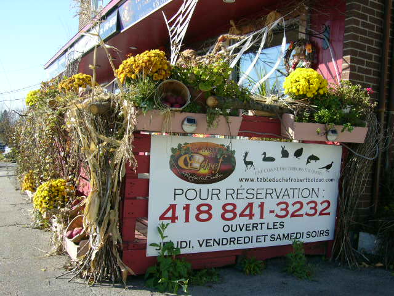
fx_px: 398
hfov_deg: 52.6
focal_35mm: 35
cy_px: 148
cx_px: 197
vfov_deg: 40.7
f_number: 8
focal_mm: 5.8
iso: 50
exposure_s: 1/80
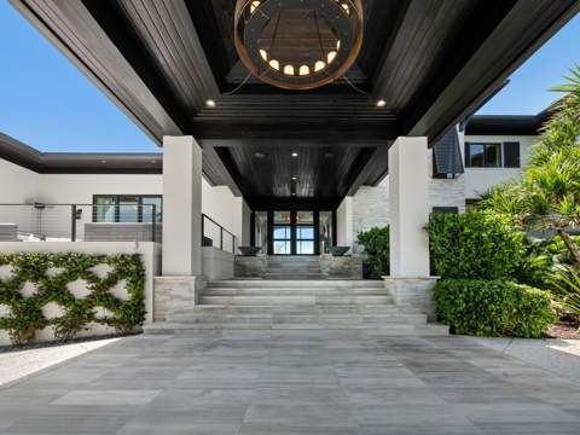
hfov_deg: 102.1
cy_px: 218
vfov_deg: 85.7
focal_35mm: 14
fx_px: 235
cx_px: 290
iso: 320
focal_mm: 7
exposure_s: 1/40
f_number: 11
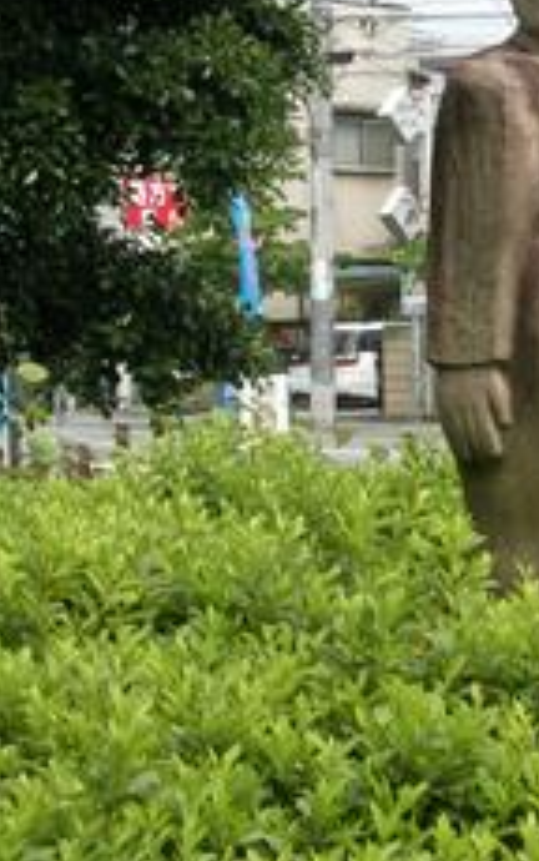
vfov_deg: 16.5
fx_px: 2958
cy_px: 329
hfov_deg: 10.3
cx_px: 532
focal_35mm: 126
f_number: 5.9
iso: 50
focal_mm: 9.3
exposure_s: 1/152
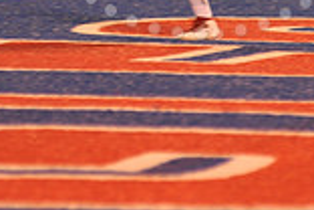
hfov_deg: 2.8
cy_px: -155
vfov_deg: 1.8
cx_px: 201
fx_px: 6480
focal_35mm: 743
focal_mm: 200
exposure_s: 1/200
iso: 2000
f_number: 2.8
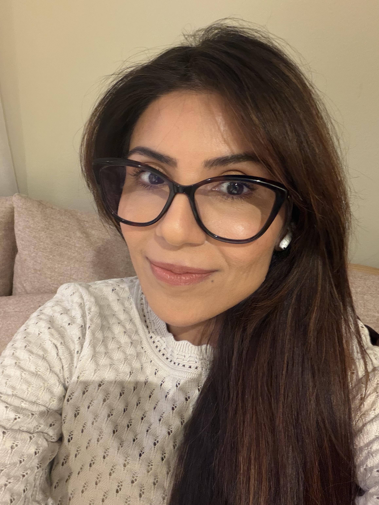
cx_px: 190
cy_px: 252
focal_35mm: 30
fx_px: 438
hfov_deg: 46.8
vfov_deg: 60.0
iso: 320
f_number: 1.9
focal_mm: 2.71
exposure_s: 1/25
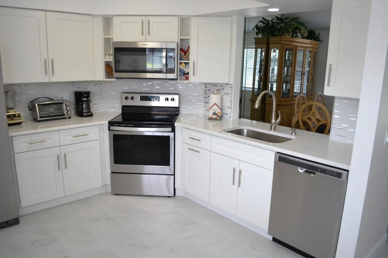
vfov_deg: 47.9
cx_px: 194
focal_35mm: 27
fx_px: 291
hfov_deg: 67.4
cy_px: 129
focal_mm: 18
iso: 400
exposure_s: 1/80
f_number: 4.5
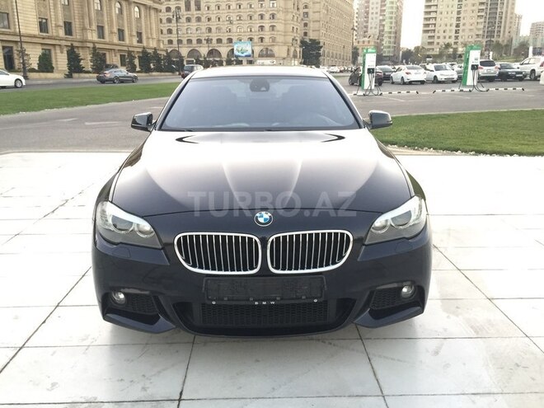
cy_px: 204
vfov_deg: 48.2
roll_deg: -1.6
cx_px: 272
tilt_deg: -14.8
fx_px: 456
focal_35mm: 29
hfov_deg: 61.7
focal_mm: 4.15
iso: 80
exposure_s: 1/33
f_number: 2.2
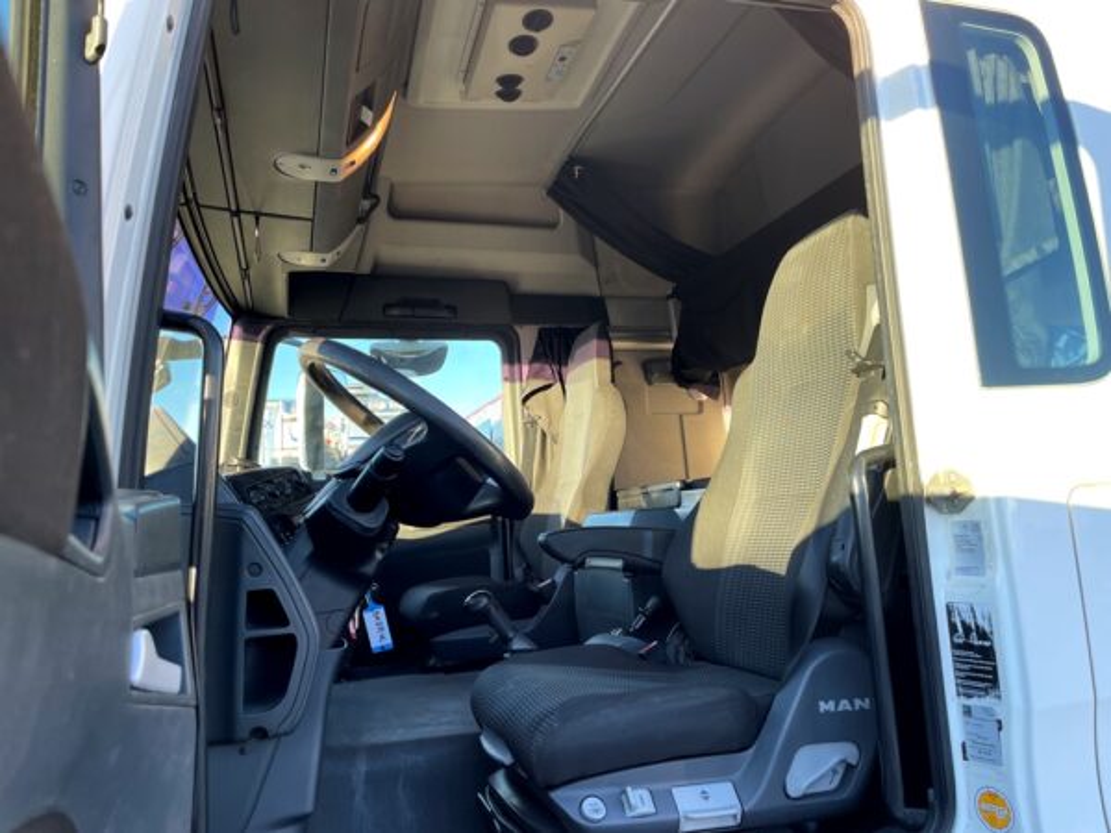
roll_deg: +3.7
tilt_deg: +6.3
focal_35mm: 26
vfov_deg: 53.1
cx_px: 556
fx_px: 834
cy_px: 416
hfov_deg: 67.3
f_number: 1.6
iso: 32
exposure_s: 1/163
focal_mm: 4.2
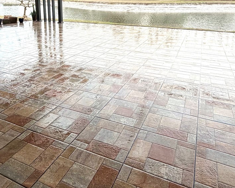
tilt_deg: -12.1
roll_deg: +0.6
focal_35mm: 31
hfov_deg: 56.8
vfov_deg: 44.8
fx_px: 216
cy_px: 38
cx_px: 95
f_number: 2.2
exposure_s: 1/502
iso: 64
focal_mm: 2.22
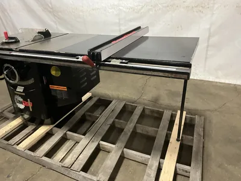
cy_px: 90
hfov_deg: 61.7
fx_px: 202
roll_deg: +3.3
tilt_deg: -24.5
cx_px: 120
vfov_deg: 48.2
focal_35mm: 29
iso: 250
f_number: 1.8
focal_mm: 3
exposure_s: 1/60
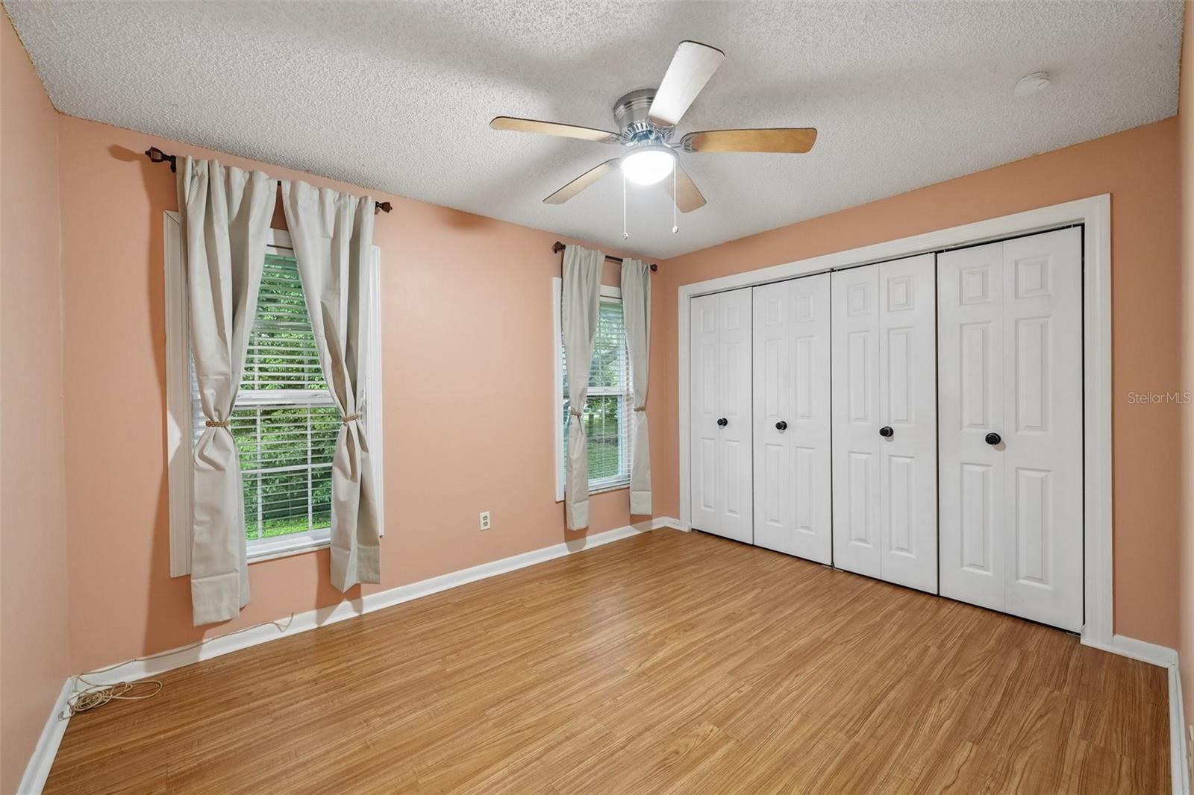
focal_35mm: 14
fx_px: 464
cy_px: 398
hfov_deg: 104.3
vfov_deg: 81.2
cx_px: 597
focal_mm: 14
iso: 800
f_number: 8
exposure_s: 1/8
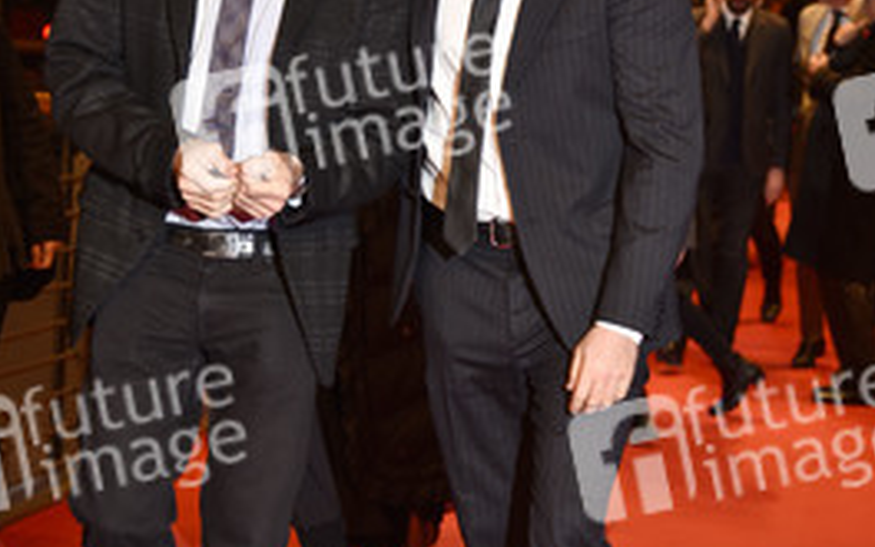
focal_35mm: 139
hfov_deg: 15.0
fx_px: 3315
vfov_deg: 9.4
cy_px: 278
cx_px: 438
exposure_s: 1/80
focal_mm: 90
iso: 500
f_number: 5.6
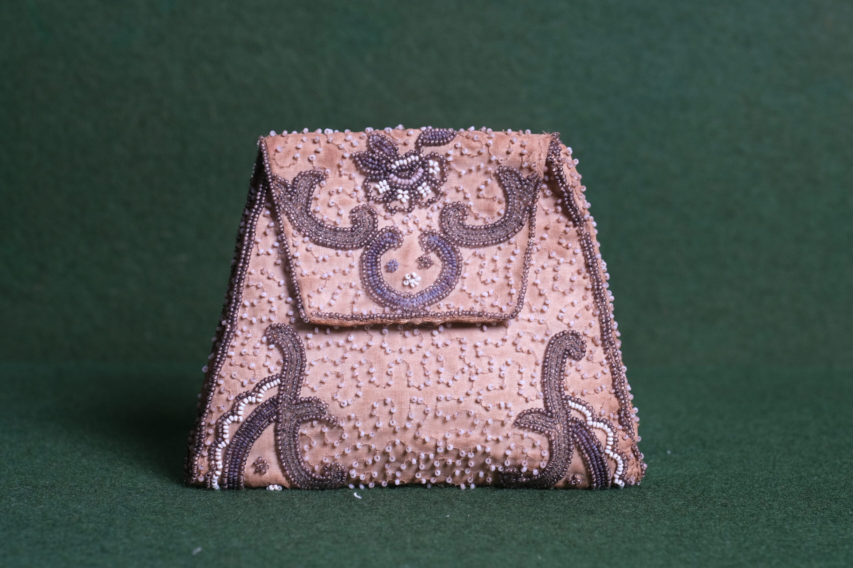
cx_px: 426
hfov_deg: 24.5
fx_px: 1967
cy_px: 284
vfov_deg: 16.5
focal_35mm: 83
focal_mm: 55
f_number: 6.4
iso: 400
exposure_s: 1/80
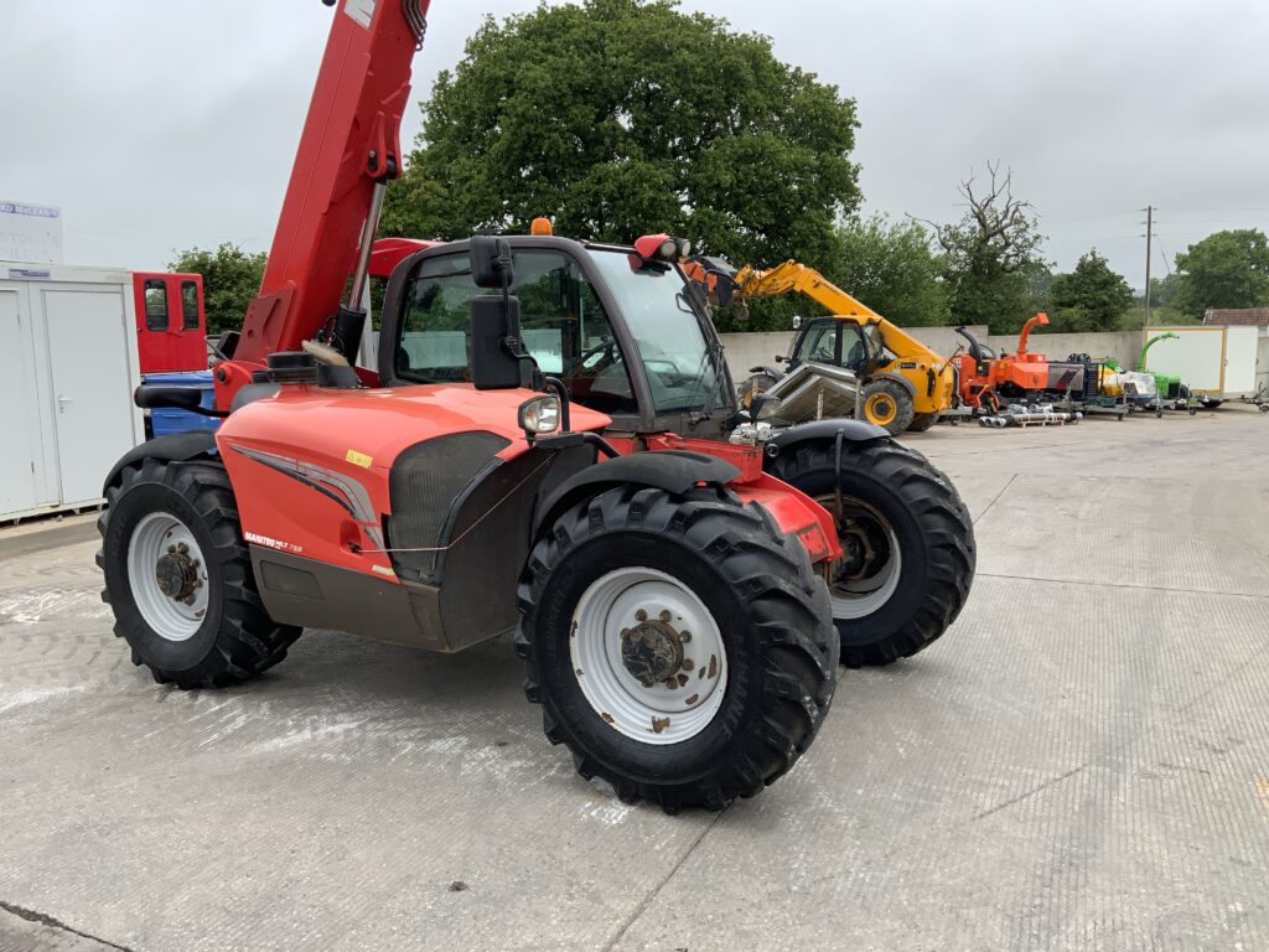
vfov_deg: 48.2
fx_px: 1063
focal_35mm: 29
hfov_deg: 61.7
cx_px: 634
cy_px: 476
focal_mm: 3
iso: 16
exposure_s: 1/412
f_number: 1.8
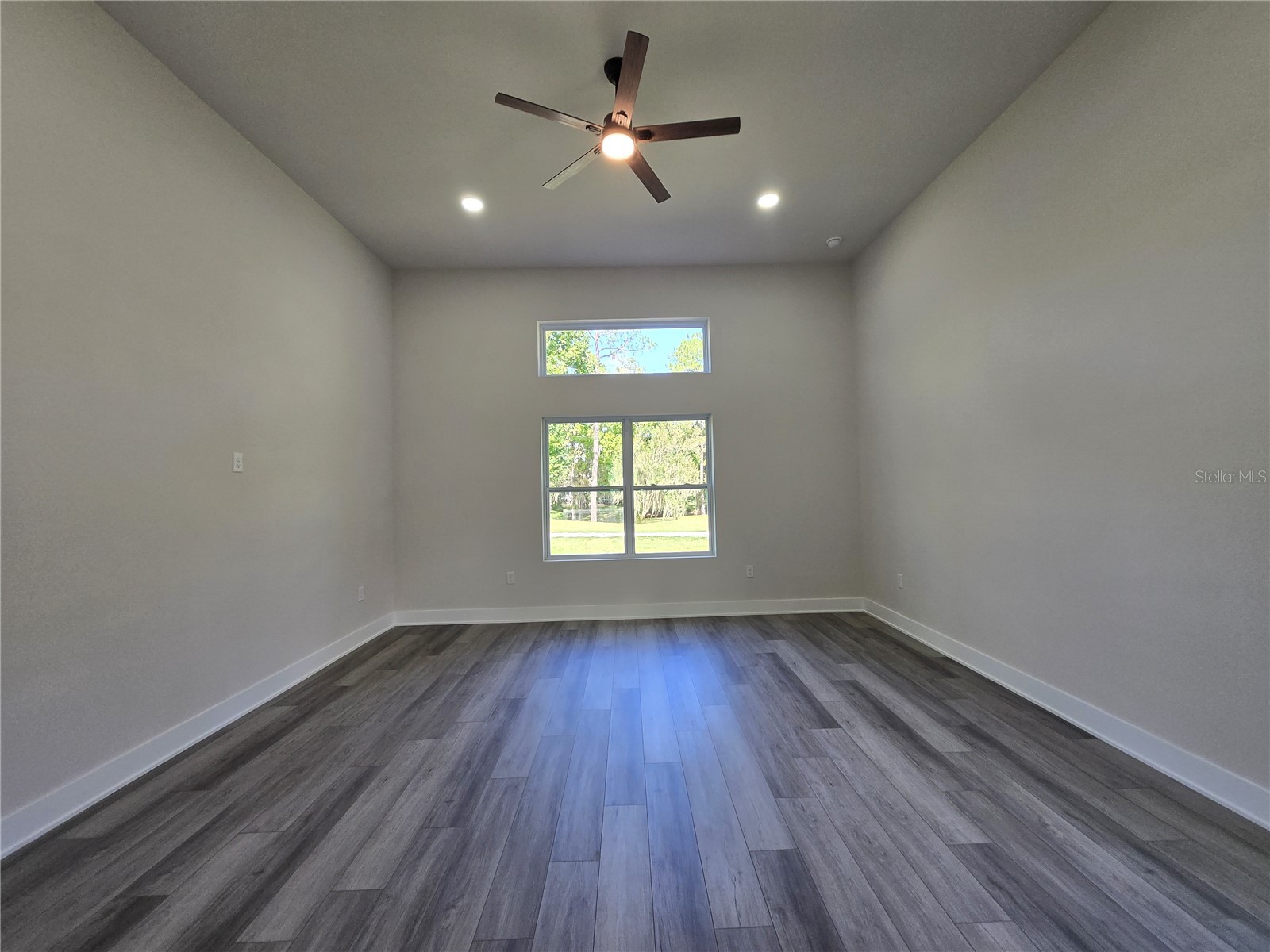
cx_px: 635
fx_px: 477
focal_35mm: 13
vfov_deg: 89.9
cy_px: 476
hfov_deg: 106.2
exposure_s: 1/60
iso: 50
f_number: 2.2
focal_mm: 1.7
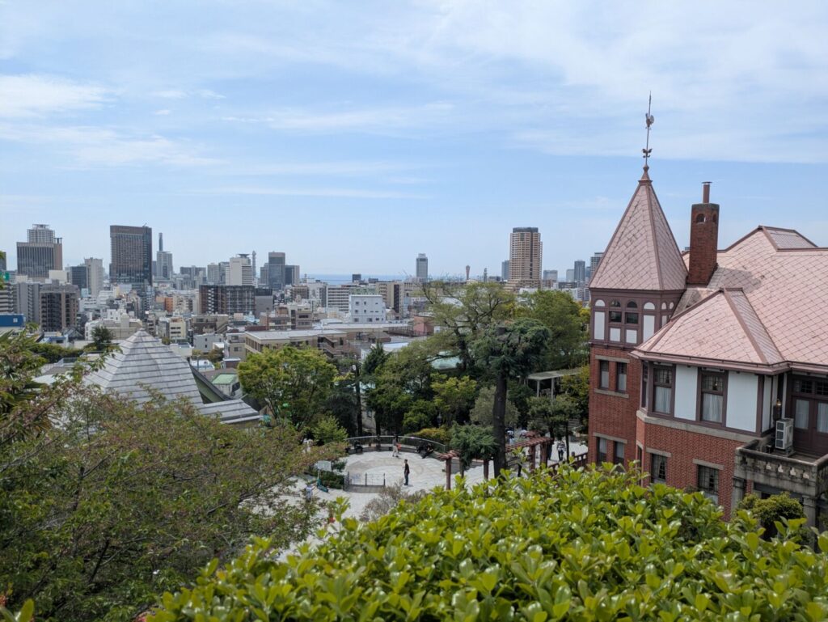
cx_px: 414
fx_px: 598
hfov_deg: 69.4
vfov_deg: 54.9
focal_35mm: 25
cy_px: 311
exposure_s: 1/2841
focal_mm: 5.43
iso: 50
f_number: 1.89
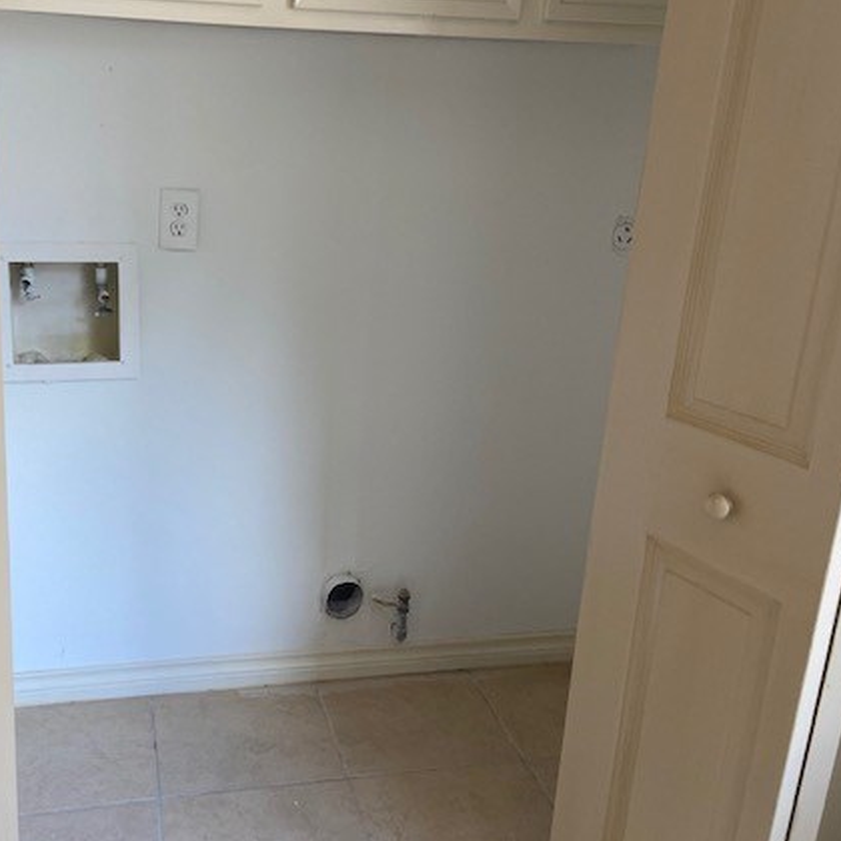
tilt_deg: -15.8
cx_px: 308
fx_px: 962
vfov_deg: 47.2
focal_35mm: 35
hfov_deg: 46.7
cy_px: 396
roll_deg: -3.2
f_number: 1.8
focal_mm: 4.25
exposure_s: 1/121
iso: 125
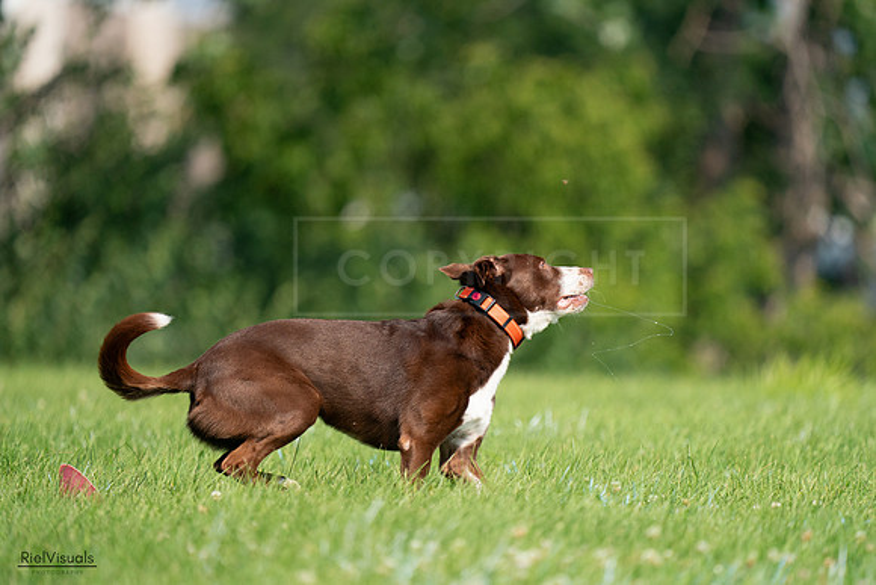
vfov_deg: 2.3
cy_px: 292
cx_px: 438
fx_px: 14603
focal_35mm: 600
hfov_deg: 3.4
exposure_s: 1/4000
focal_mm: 600
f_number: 6.3
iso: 1600
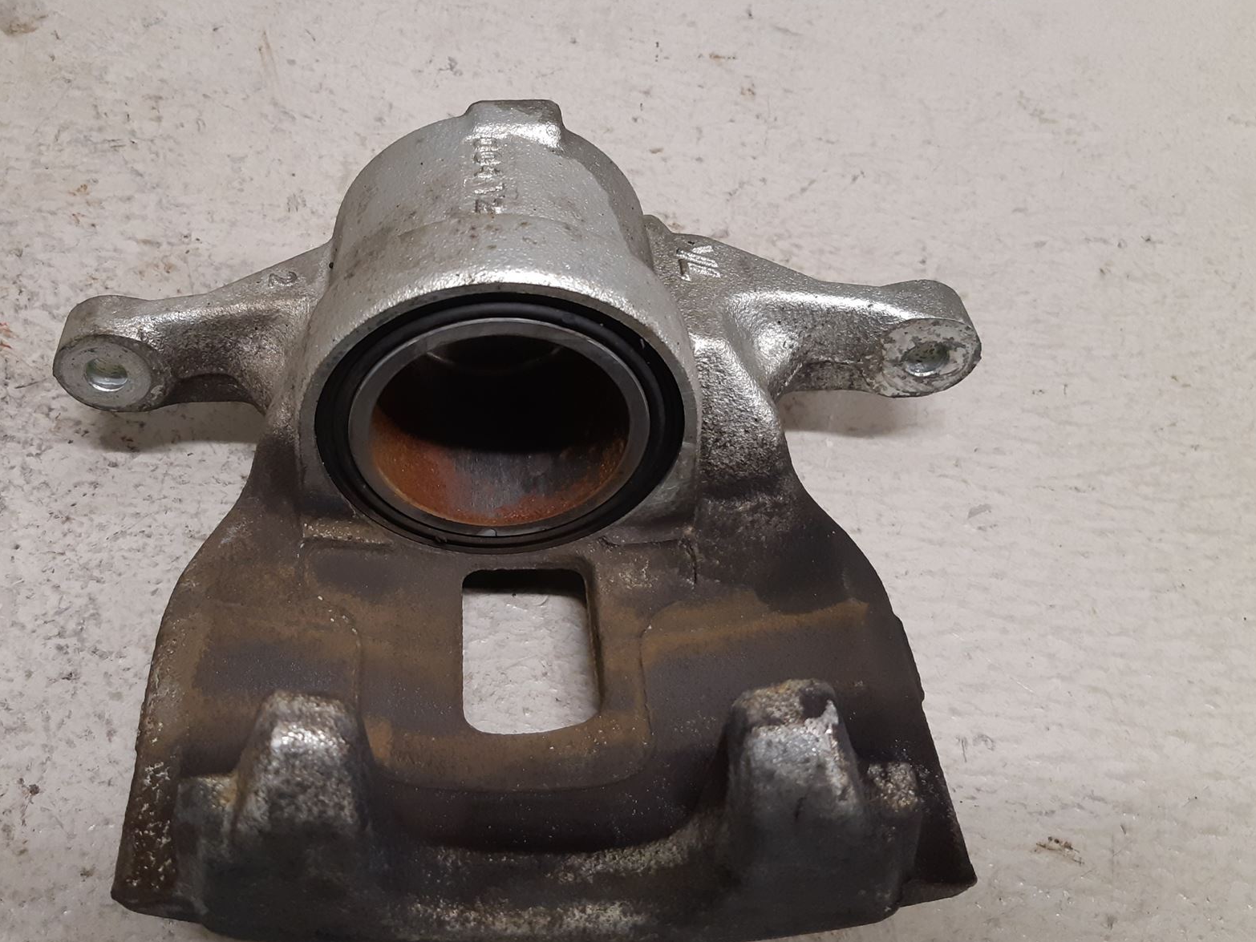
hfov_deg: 53.4
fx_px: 1234
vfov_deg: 41.8
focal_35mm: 34
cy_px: 440
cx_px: 472
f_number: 1.7
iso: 160
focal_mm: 3.93
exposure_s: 1/50
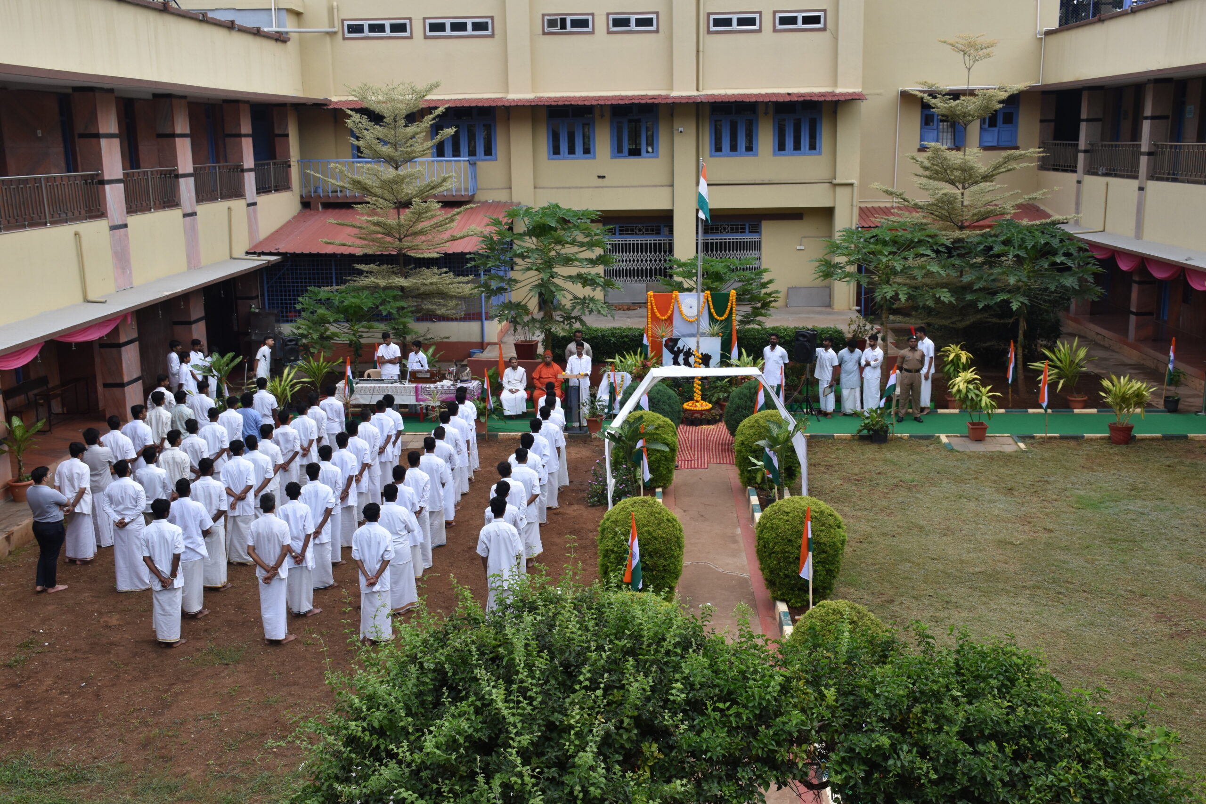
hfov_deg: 49.6
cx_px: 603
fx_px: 1306
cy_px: 402
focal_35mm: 39
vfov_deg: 34.2
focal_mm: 26
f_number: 8
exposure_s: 1/250
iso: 400
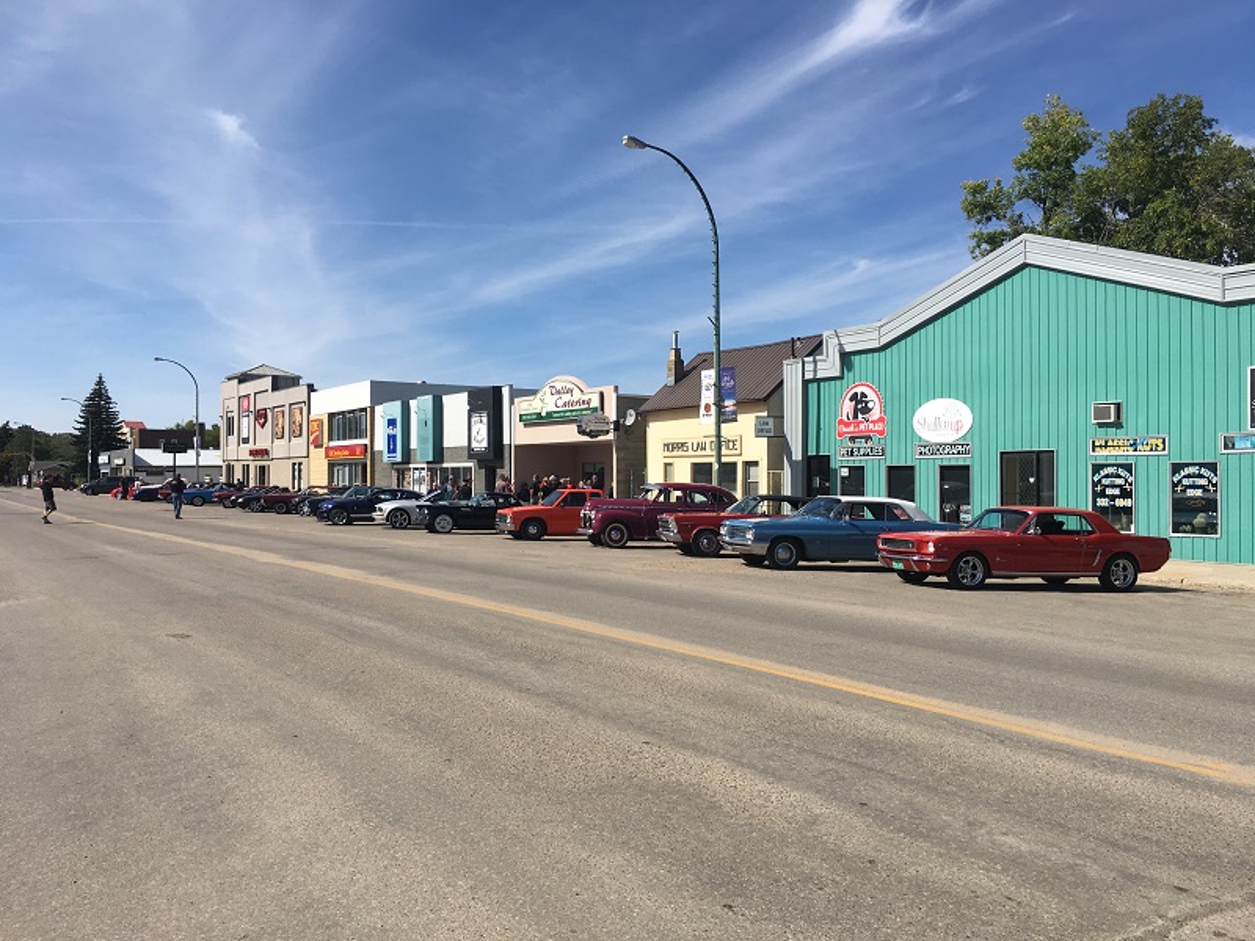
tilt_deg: +0.6
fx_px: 1051
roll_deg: -0.3
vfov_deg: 48.2
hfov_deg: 61.7
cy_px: 470
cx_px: 628
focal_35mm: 29
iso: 25
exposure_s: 1/2404
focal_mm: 4.15
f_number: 2.2
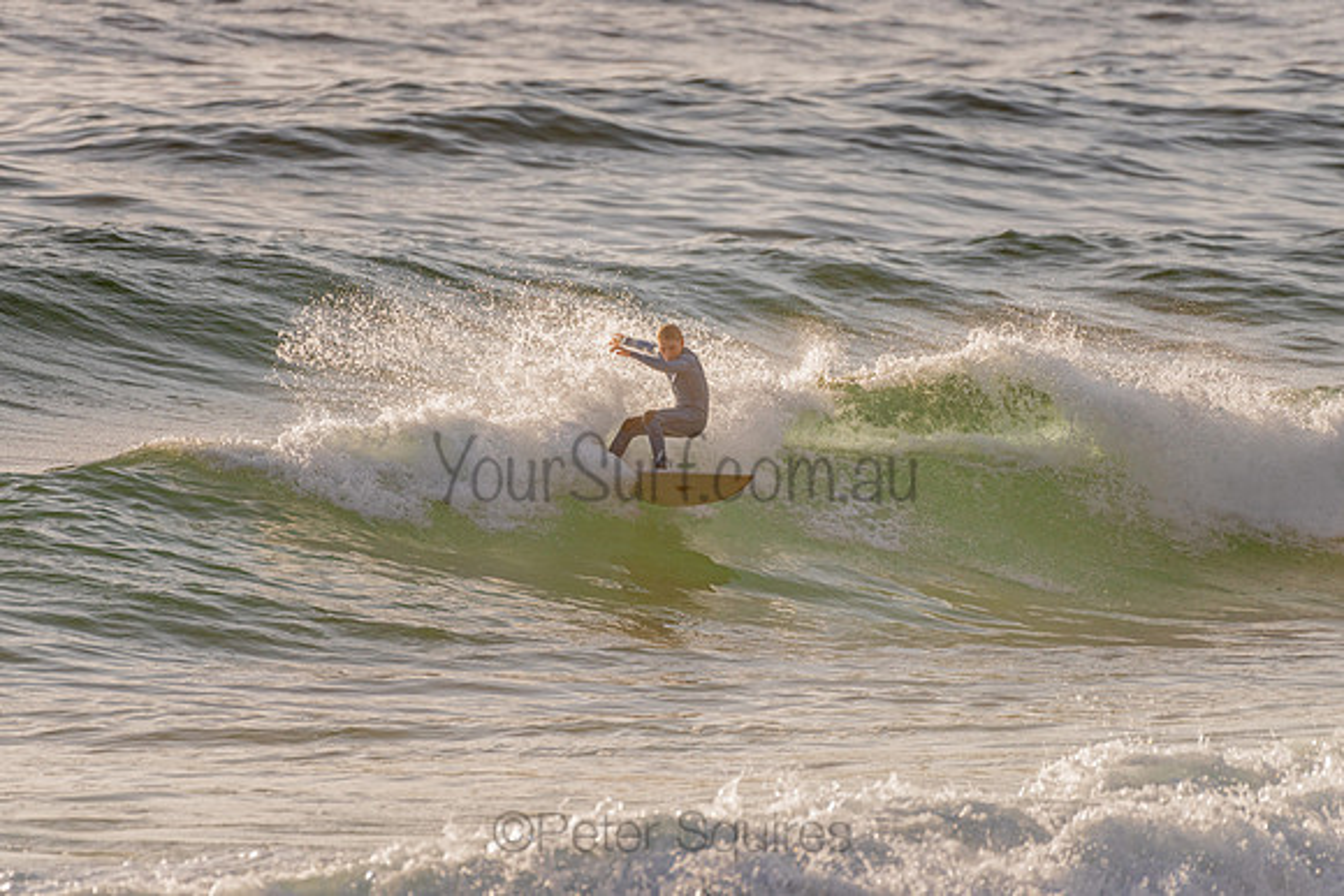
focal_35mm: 613
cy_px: 435
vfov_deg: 2.2
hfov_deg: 3.4
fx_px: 22886
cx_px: 655
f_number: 5.6
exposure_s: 1/2000
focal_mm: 500
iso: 200
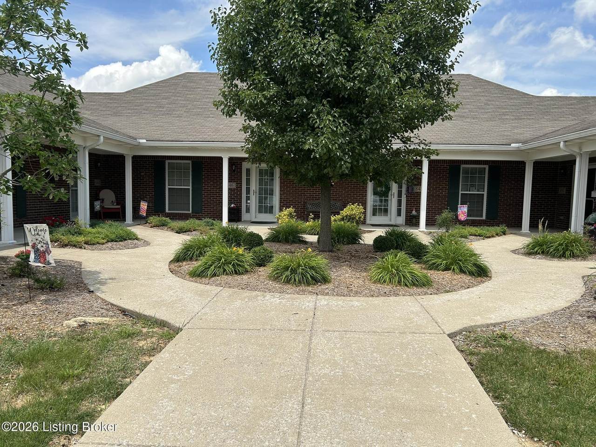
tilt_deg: -4.1
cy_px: 224
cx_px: 298
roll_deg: -0.8
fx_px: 448
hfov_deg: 67.3
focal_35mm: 26
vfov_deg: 53.1
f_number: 1.5
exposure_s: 1/3165
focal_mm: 5.7
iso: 50
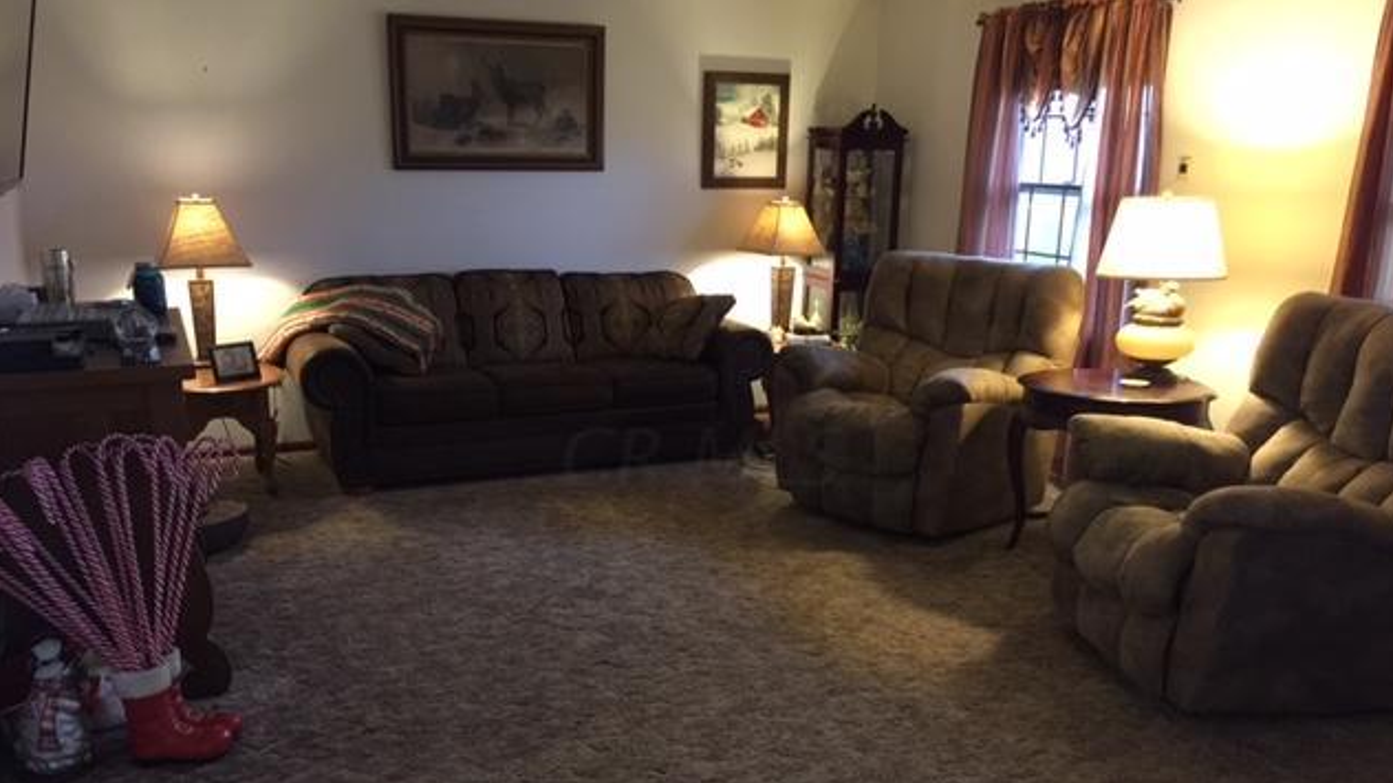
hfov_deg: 61.0
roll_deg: -0.4
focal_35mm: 32
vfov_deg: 36.5
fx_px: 1182
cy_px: 457
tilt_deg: -14.0
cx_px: 701
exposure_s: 1/10
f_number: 2.2
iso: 125
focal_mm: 4.15
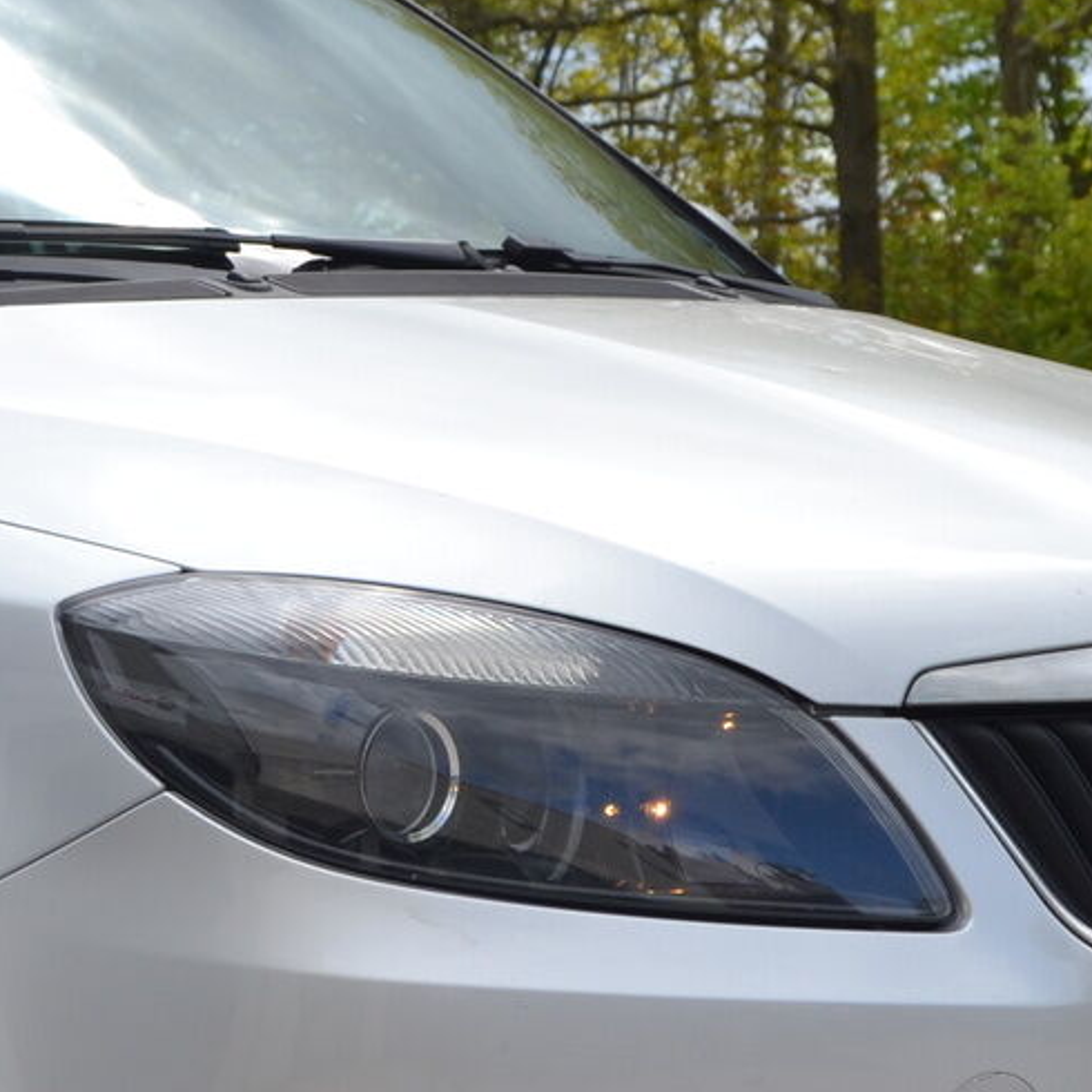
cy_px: 738
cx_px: -78
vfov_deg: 12.5
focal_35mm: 140
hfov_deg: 12.3
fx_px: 4997
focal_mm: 28
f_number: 8
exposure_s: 1/250
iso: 100
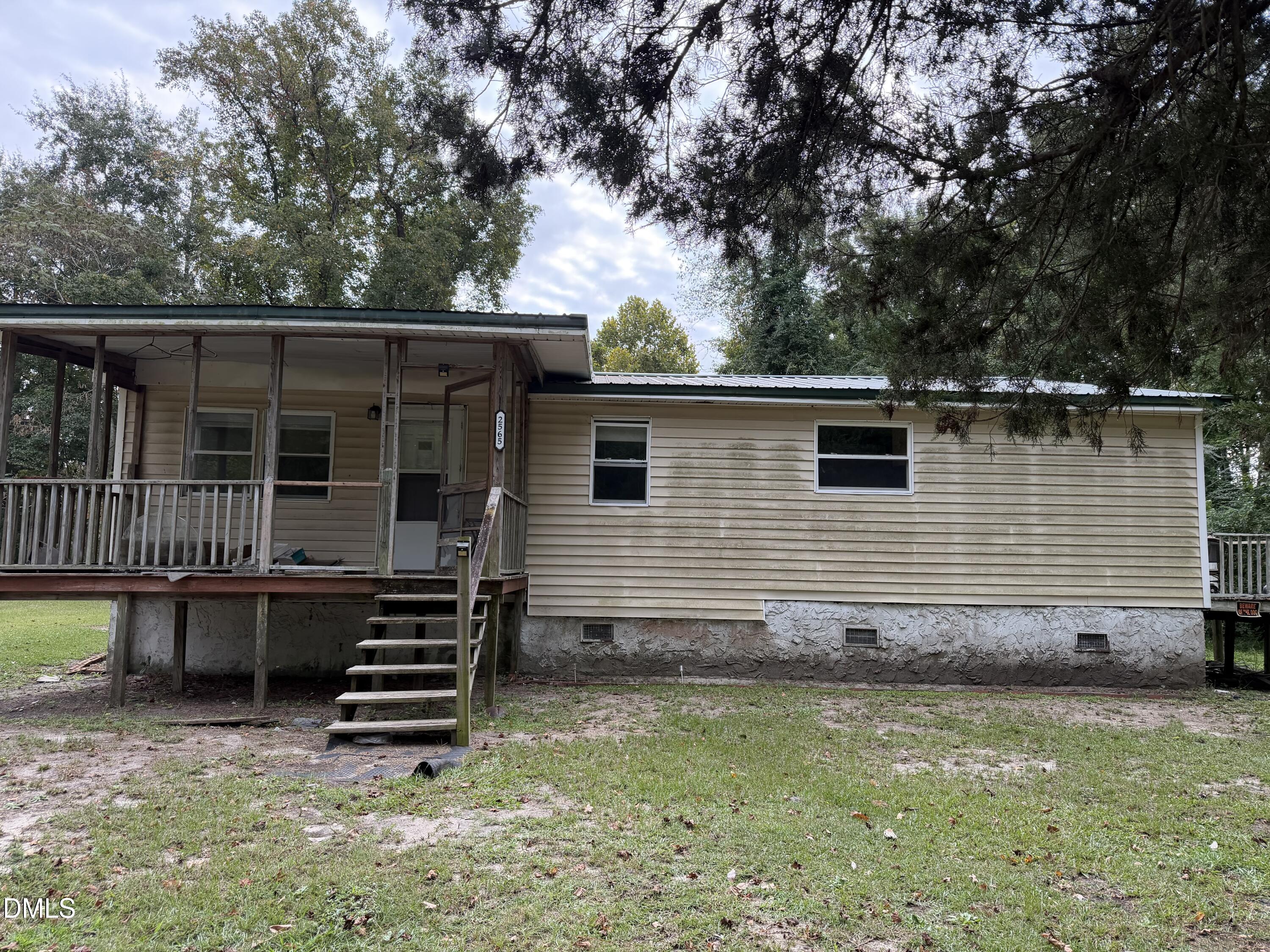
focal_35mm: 24
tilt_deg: +5.3
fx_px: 881
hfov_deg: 71.6
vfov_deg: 56.8
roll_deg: +0.3
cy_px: 476
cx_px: 635
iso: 100
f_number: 1.78
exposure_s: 1/461
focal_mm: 6.76
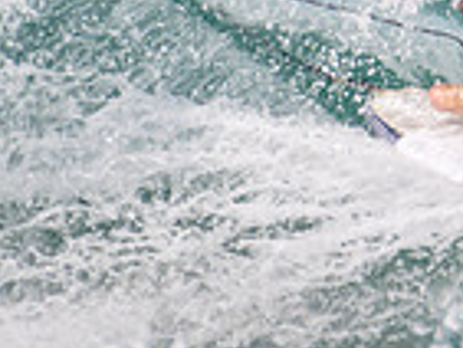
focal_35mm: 3932
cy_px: -146
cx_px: 963
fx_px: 52637
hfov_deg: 0.5
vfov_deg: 0.4
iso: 900
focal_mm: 800
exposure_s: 1/2000
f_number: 11
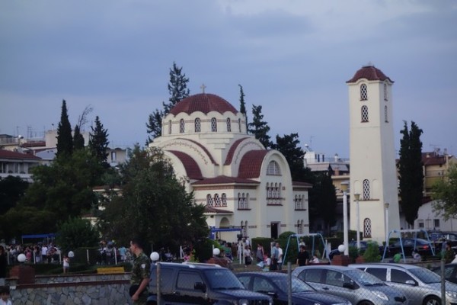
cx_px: 228
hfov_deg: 20.4
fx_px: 1269
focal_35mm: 100
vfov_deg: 13.7
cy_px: 152
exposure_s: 1/125
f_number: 5.6
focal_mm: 37.1
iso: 1600
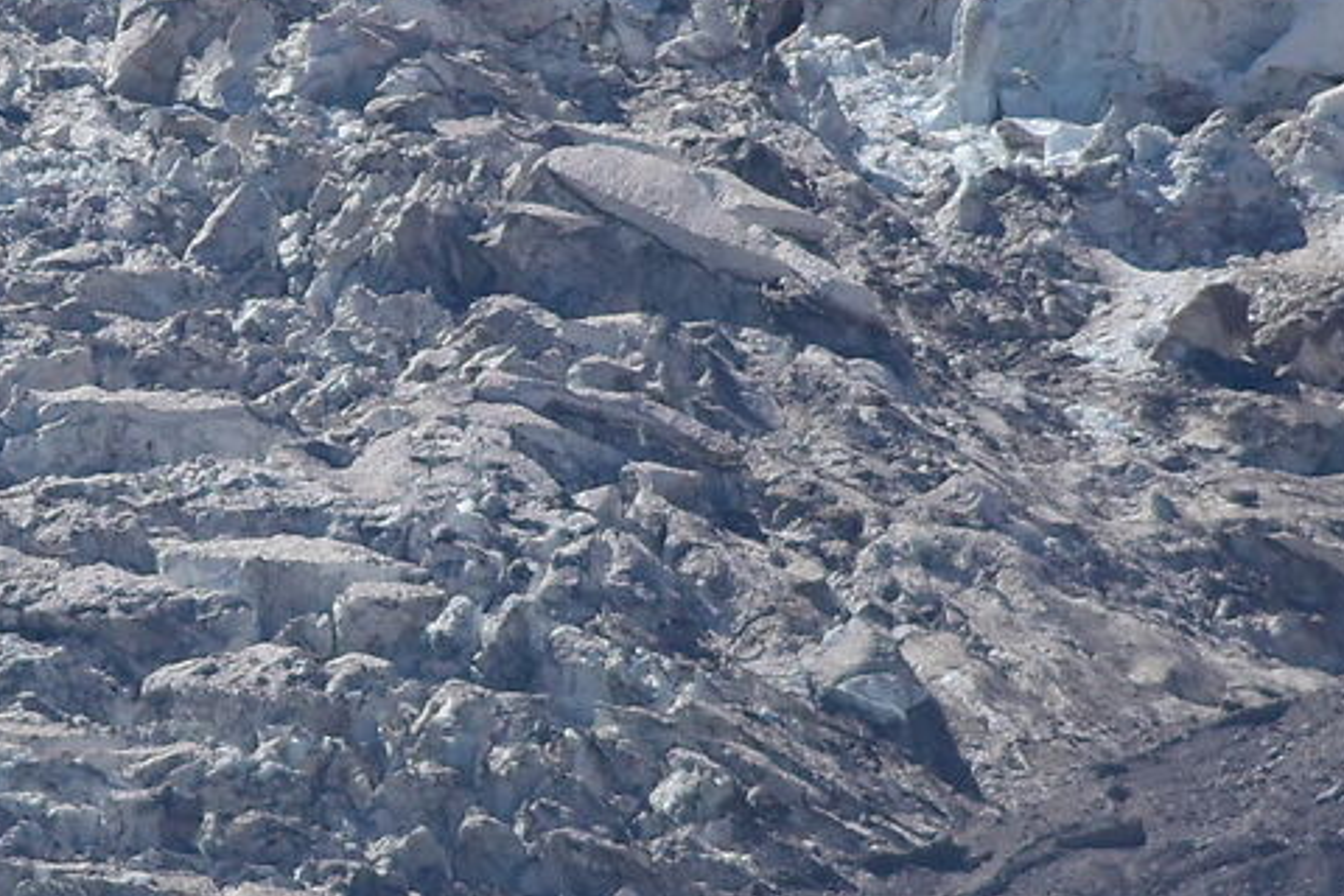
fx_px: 37368
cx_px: -73
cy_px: 342
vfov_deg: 1.4
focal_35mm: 1001
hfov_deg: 2.1
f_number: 8
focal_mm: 200
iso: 800
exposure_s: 1/4000
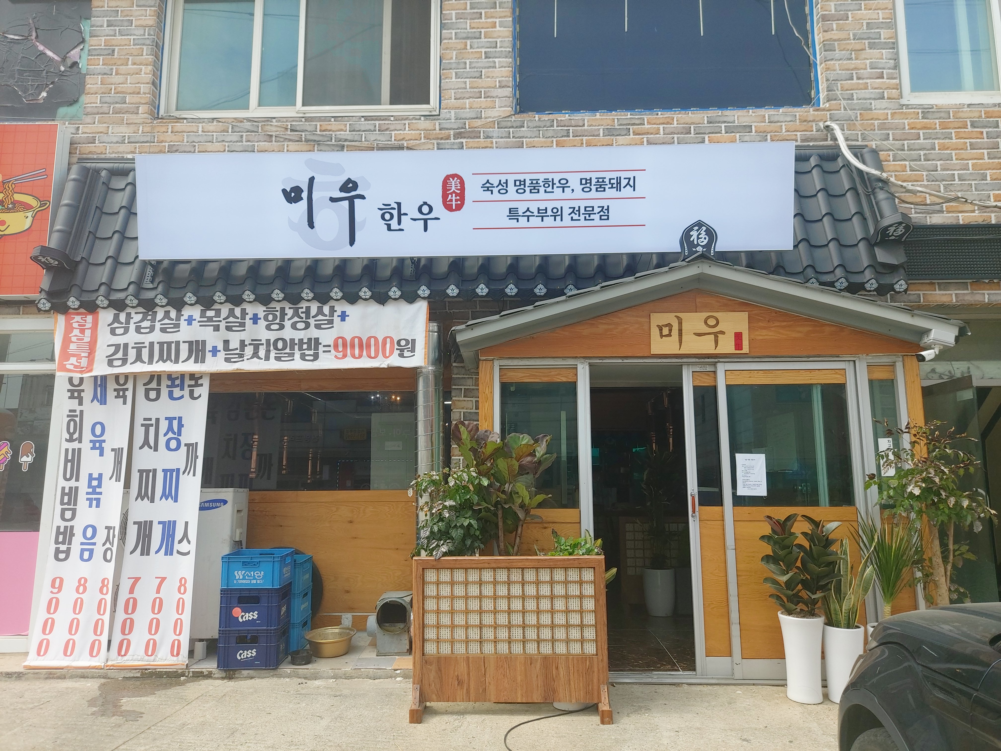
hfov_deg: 69.4
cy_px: 376
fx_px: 723
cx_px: 500
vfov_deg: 54.9
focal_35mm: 25
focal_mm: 4.58
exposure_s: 1/627
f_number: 2
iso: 50
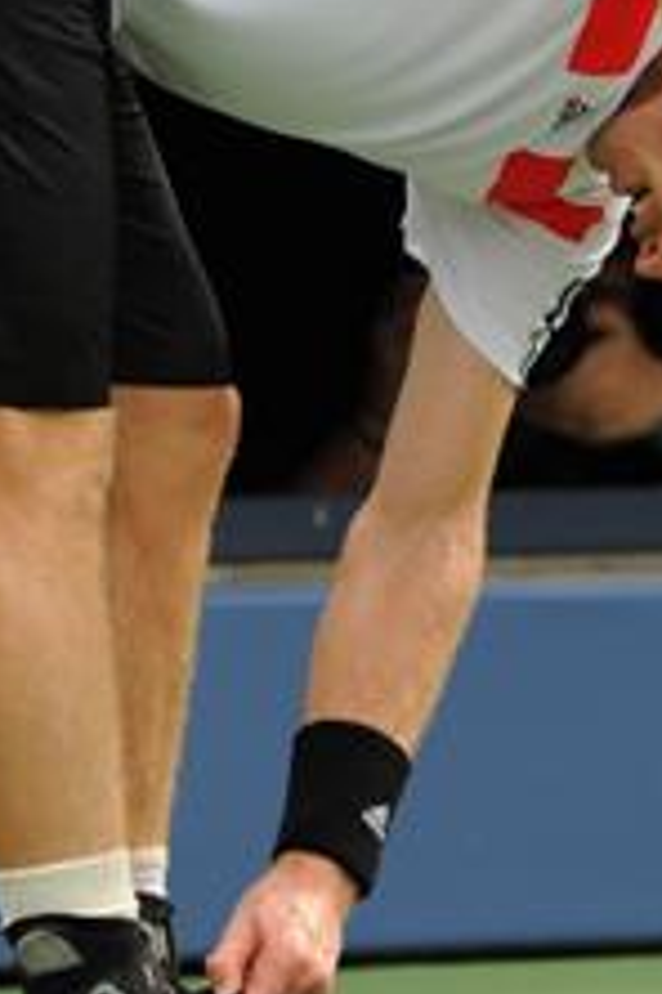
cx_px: 438
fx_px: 22396
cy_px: 365
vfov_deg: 2.5
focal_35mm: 812
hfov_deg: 1.7
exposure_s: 1/1000
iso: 500
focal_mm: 300
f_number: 4.5
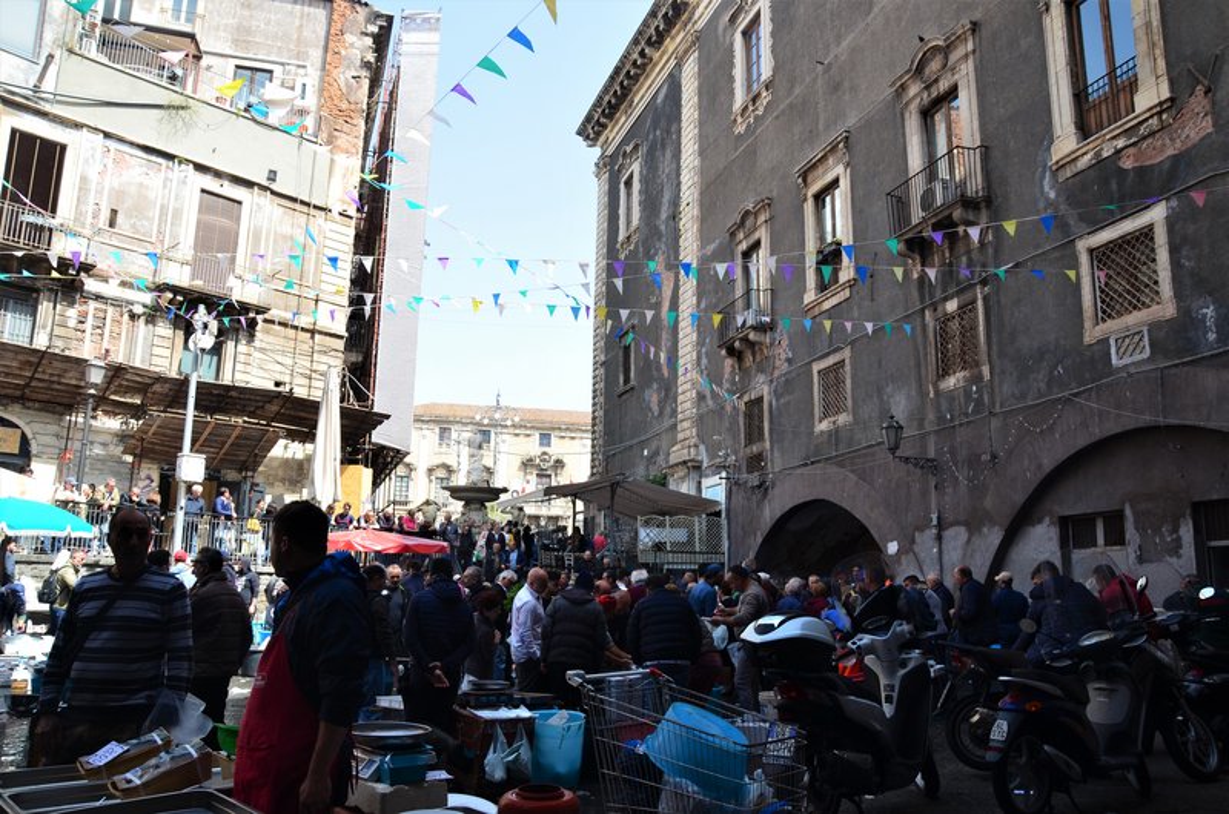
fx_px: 920
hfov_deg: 67.5
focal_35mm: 27
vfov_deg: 47.7
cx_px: 614
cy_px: 407
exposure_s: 1/80
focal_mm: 18
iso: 320
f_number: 8
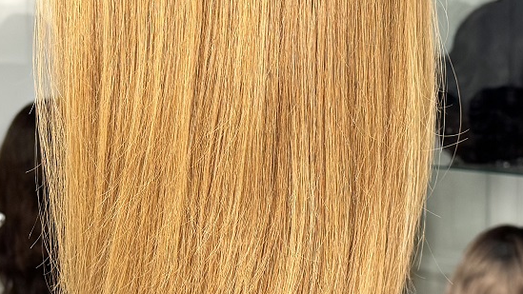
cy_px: 118
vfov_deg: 14.9
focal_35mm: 81
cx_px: 164
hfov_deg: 26.0
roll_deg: +0.5
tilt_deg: -2.7
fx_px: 1123
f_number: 1.78
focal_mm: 6.76
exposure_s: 1/100
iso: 125
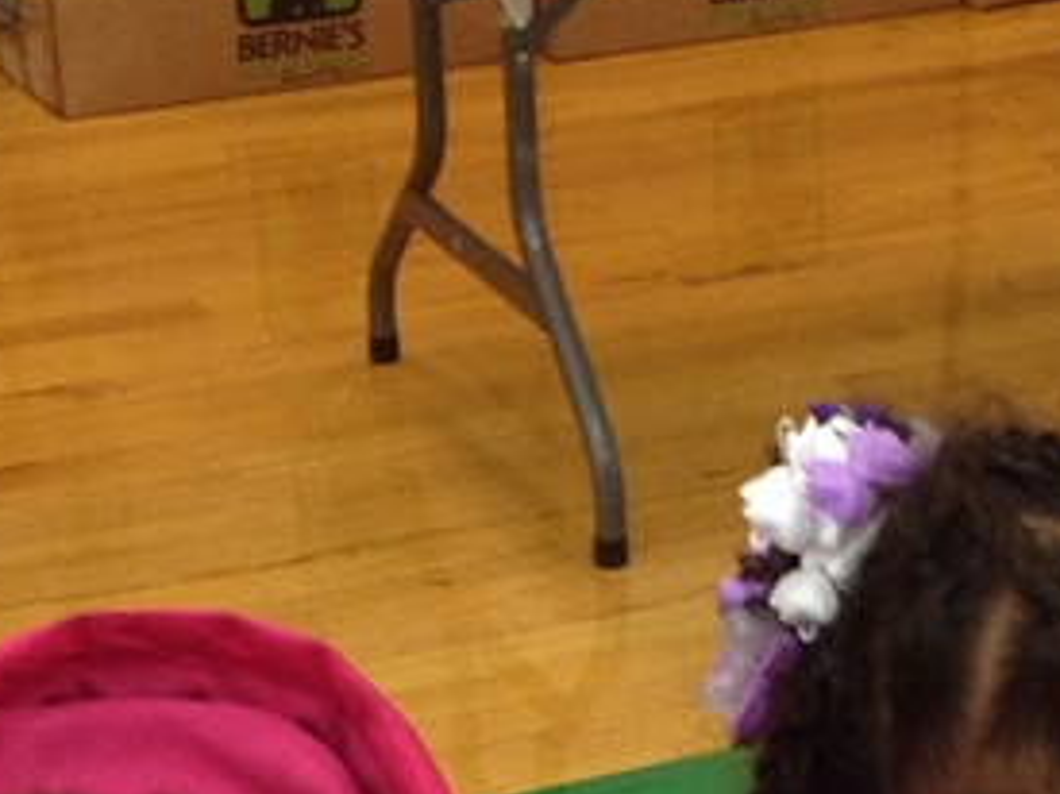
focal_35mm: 127
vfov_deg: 11.5
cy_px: 919
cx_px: 883
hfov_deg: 15.4
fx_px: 3887
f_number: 2.4
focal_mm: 4.28
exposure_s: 1/15
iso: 100
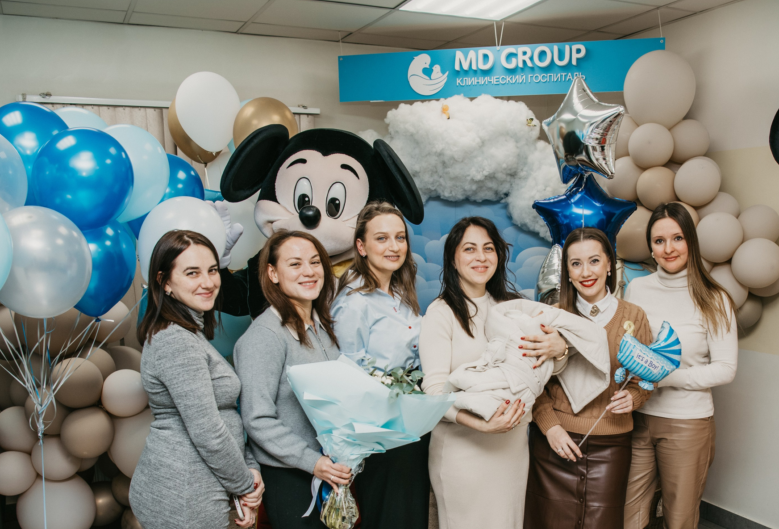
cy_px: 397
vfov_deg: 35.5
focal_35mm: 37
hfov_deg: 51.3
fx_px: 805
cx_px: 472
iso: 160
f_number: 4
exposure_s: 1/160
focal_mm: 24
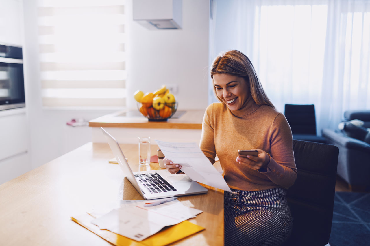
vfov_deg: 37.8
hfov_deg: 54.4
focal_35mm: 35
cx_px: 185
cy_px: 123
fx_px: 360
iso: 200
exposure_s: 1/200
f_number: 1.4
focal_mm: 35
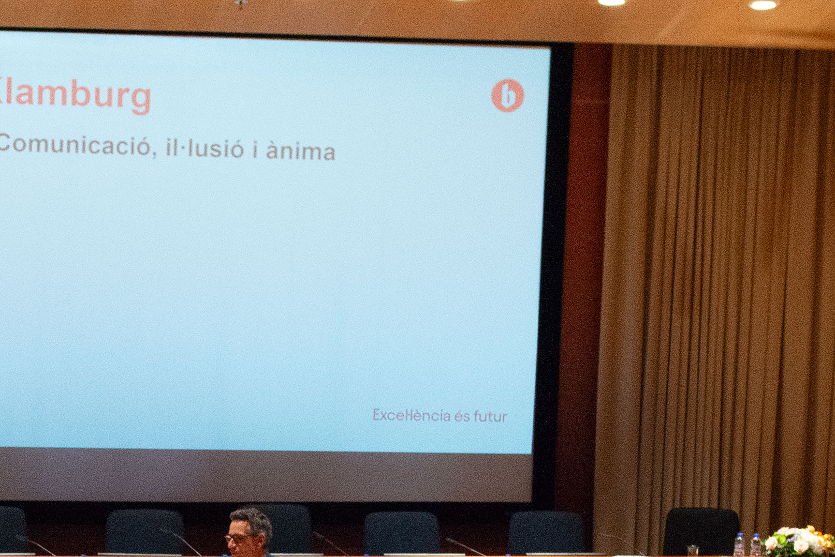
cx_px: 313
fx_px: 3388
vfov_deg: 9.3
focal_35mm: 146
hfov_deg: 14.0
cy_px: 614
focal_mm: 32
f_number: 4
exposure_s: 1/125
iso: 2500
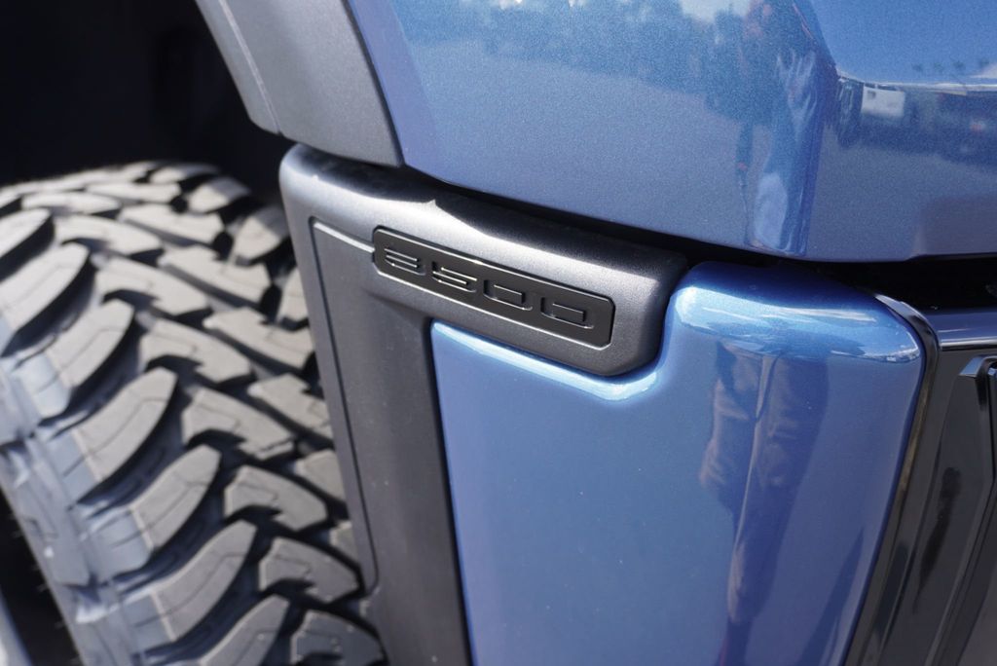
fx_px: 831
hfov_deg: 61.9
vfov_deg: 43.7
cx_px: 498
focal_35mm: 30
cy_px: 333
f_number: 4
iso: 100
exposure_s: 1/125
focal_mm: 20
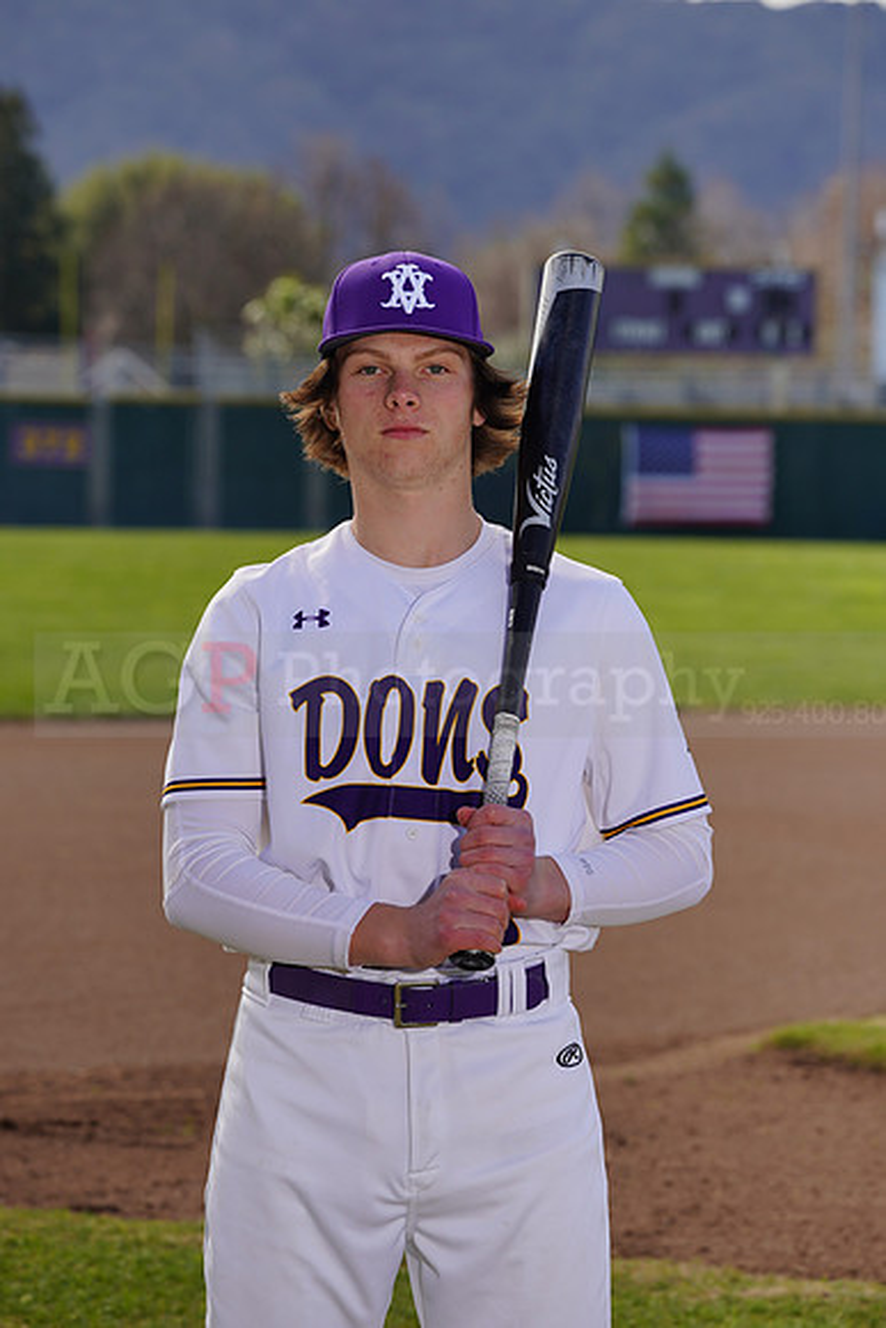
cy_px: 664
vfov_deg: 10.9
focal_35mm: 189
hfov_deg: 7.3
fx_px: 6973
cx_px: 443
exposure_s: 1/250
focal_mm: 189
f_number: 9
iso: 100
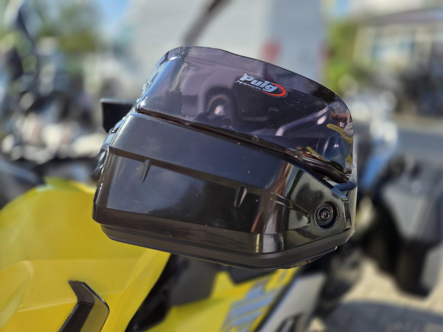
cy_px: 166
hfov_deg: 73.9
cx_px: 222
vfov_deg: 58.9
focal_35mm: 23
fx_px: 294
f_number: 1.8
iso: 80
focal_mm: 5.4
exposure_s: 1/2497
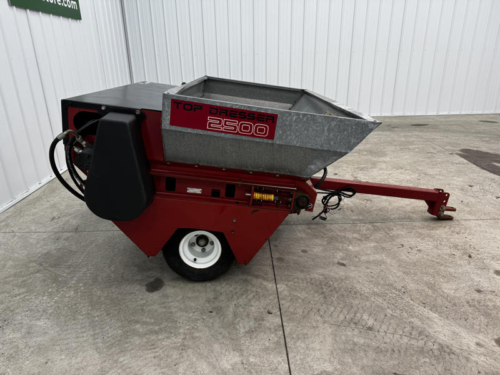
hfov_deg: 71.6
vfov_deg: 56.8
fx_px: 347
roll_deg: +0.6
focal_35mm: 24
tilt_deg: -21.6
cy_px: 188
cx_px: 250
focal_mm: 6.76
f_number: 1.78
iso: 80
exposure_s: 1/120
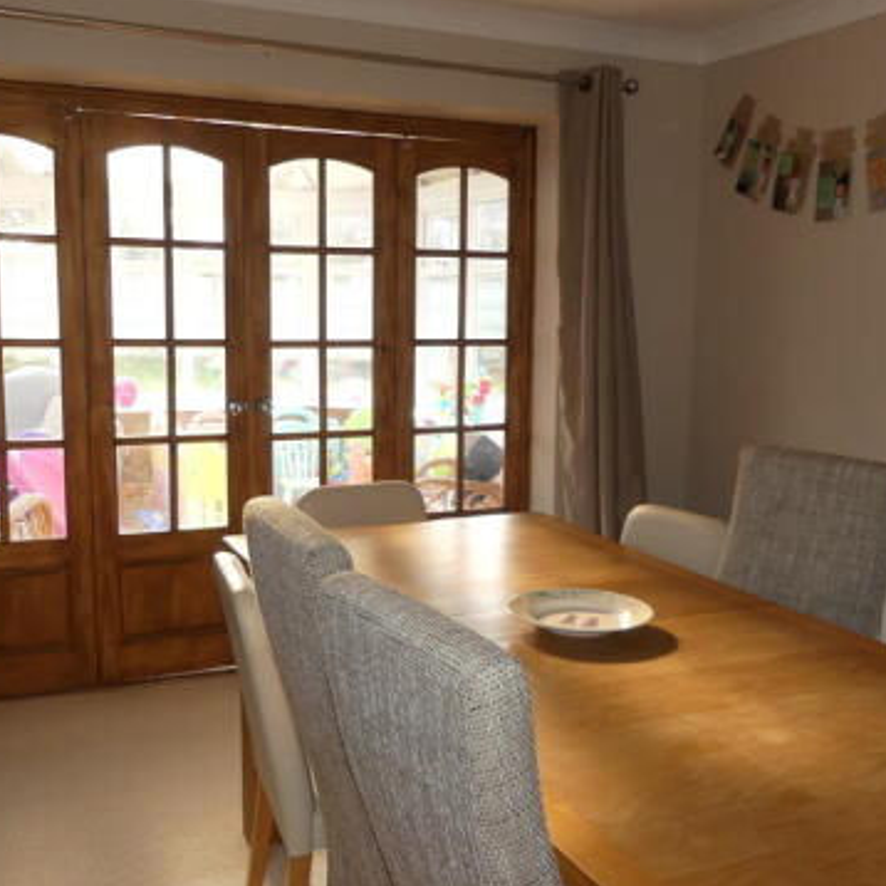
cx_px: 449
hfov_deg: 46.0
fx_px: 1042
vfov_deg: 46.0
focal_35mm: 36
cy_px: 462
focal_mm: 4.5
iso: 125
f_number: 2.8
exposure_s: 1/60
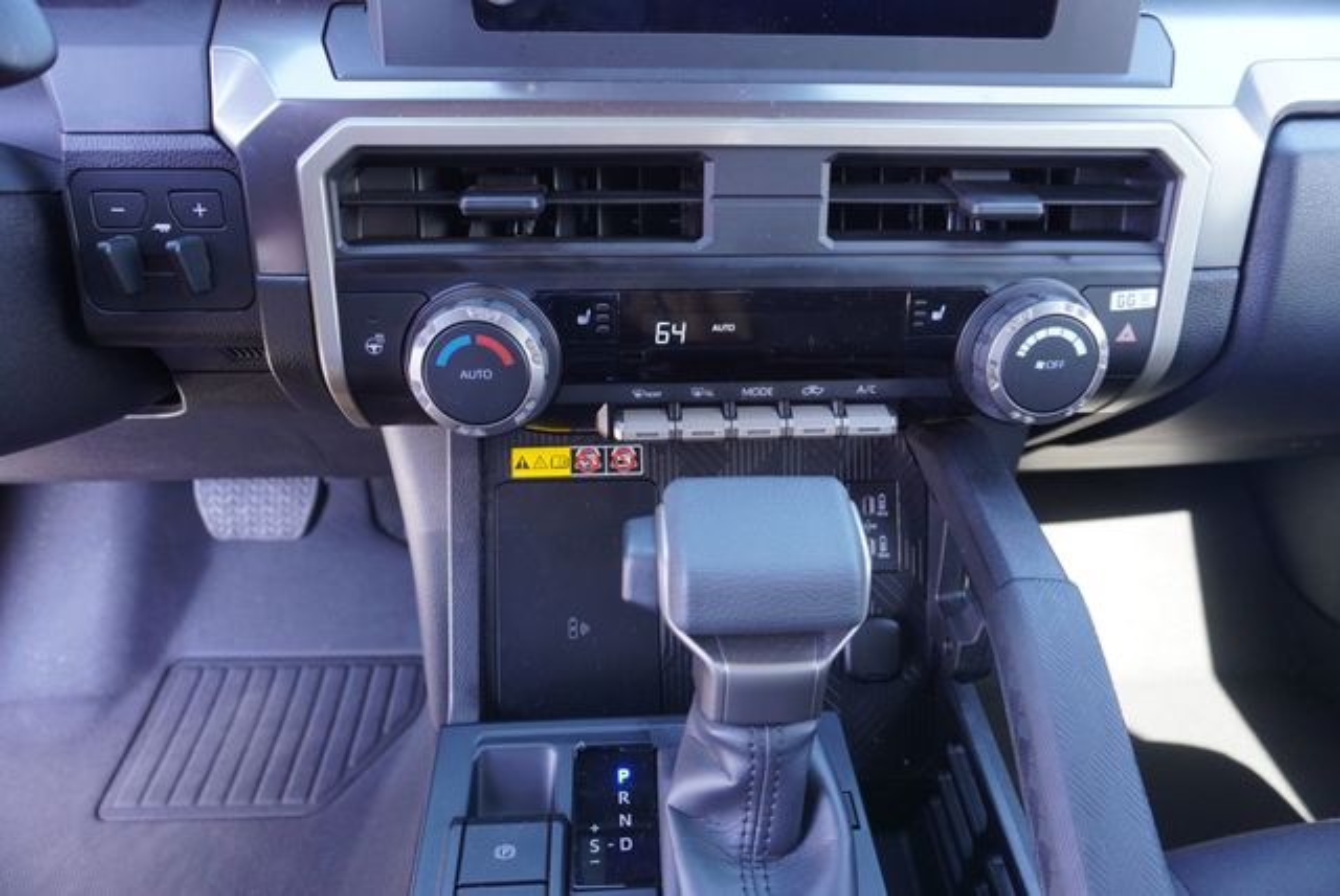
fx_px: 894
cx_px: 670
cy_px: 448
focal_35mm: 24
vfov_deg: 53.2
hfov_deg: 73.7
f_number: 4
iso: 800
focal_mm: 16
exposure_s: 1/60
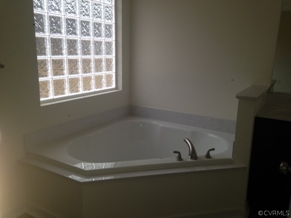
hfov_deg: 55.4
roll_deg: -0.3
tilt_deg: -13.8
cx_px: 146
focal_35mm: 33
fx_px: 277
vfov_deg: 42.9
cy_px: 109
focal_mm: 4.12
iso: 64
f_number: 2.4
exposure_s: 1/60
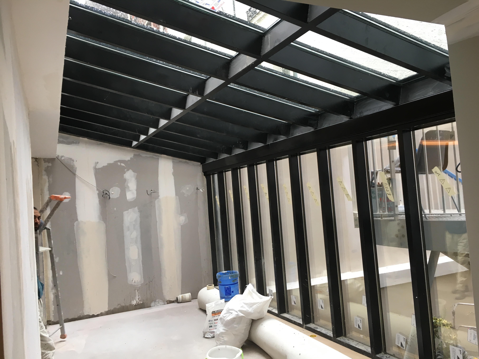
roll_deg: +5.7
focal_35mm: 29
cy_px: 180
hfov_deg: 61.7
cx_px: 240
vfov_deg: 48.2
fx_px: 401
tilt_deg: +2.2
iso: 32
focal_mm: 4.15
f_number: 2.2
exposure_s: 1/33
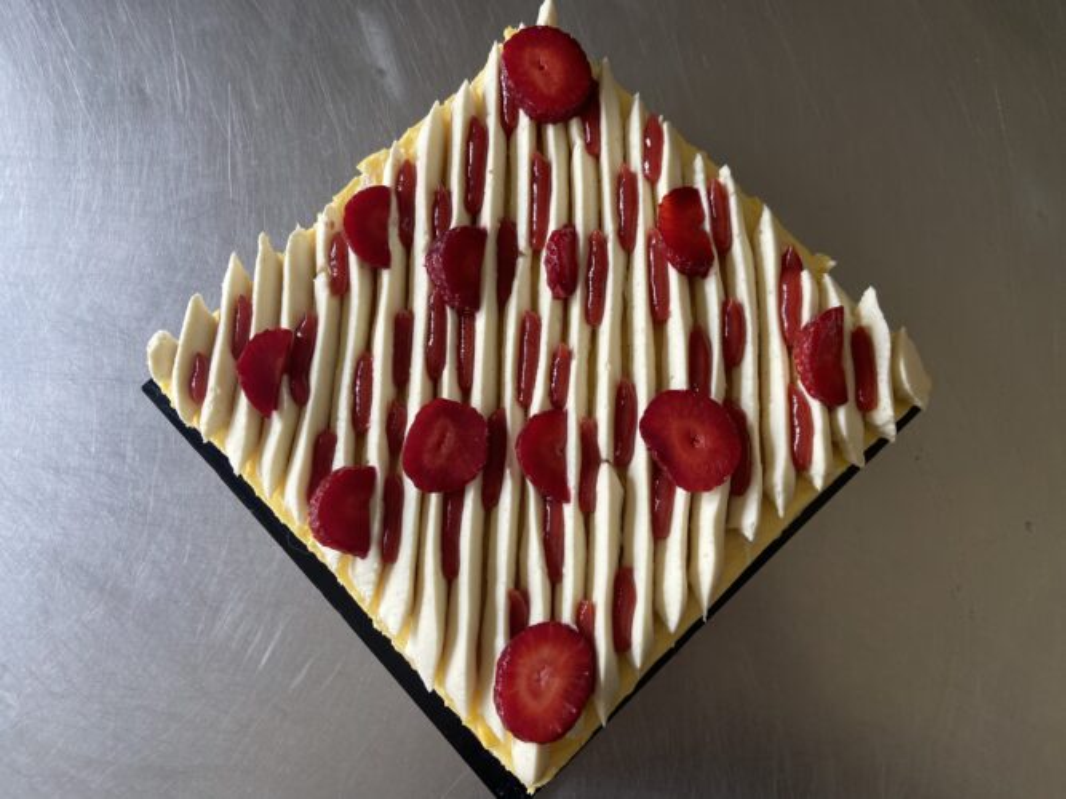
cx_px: 533
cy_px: 400
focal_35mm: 26
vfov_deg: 53.0
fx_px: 801
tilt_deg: -80.7
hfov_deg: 67.3
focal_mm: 4.25
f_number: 1.8
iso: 80
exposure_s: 1/122
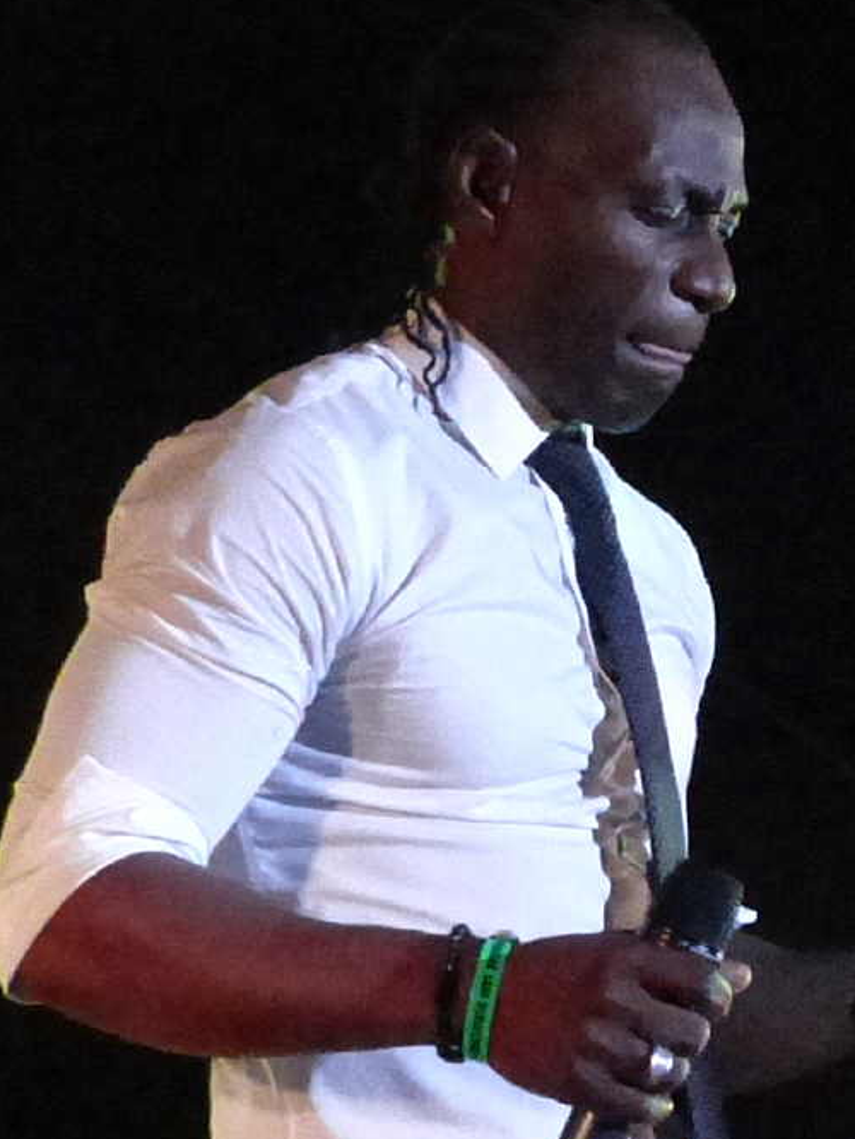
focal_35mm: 57
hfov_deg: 25.6
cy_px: 706
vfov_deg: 33.6
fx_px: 1876
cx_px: 555
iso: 1600
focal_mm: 6.8
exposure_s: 1/160
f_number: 2.8
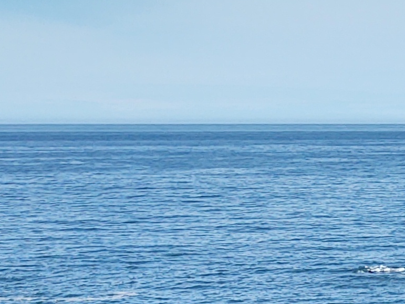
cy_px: 589
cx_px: 885
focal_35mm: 140
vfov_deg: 9.9
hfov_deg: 12.0
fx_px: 1639
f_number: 1.7
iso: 100
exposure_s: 1/4592
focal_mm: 4.75
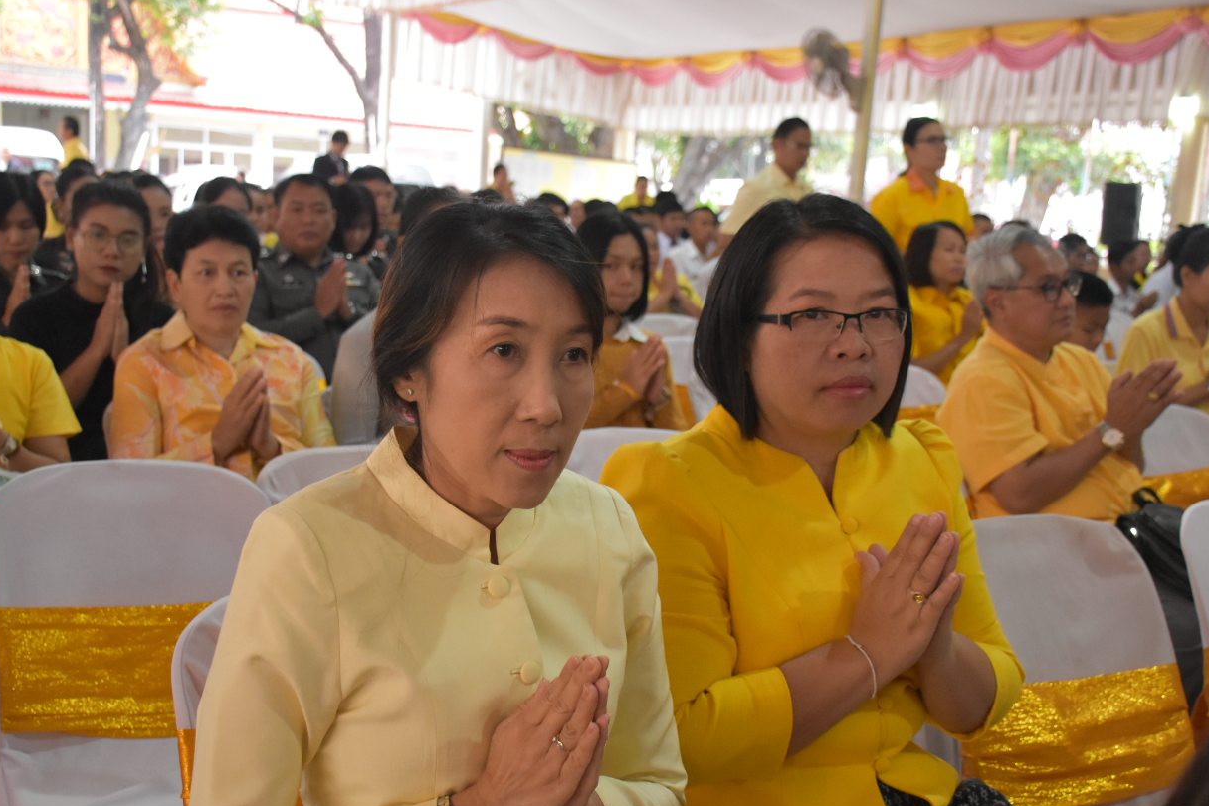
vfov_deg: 27.9
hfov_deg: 41.1
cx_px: 590
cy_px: 519
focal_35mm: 48
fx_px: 1612
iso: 2500
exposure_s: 1/60
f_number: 3.8
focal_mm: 24
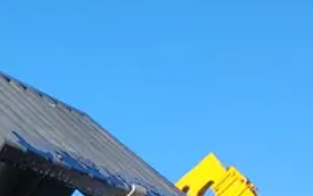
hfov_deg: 19.7
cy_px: 533
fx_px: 871
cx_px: -6
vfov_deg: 10.3
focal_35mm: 102
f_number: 1.8
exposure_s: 1/1339
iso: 40
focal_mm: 5.4
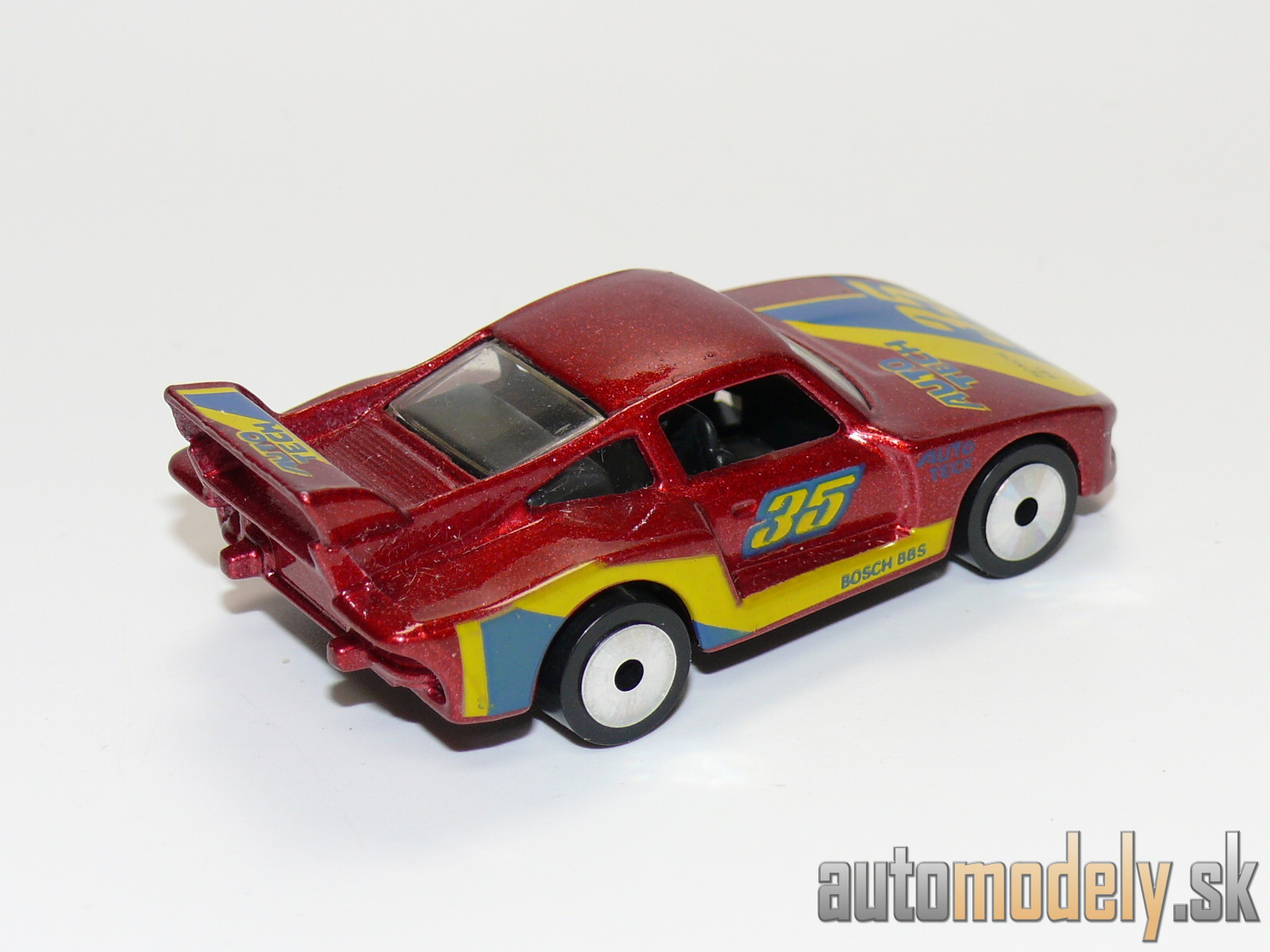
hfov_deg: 20.7
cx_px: 635
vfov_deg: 15.6
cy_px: 476
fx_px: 3485
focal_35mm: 95
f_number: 4
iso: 100
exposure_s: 1/30
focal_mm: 12.9
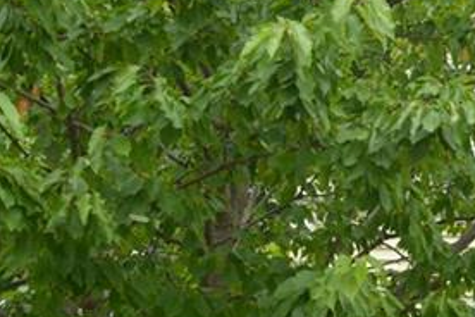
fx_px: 1174
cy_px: 263
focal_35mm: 89
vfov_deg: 15.2
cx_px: 864
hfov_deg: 18.0
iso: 500
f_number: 5.6
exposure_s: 1/800
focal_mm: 24
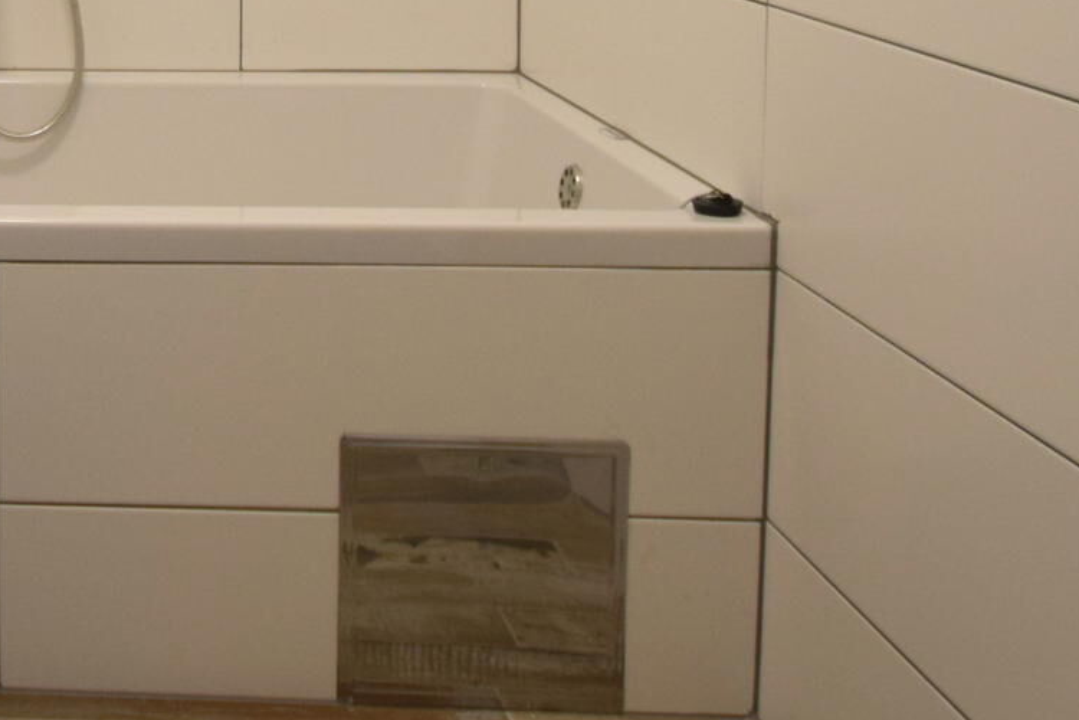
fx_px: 1439
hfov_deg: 35.2
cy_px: -176
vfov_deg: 24.9
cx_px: -108
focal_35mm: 48
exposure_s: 1/60
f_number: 4
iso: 450
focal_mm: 10
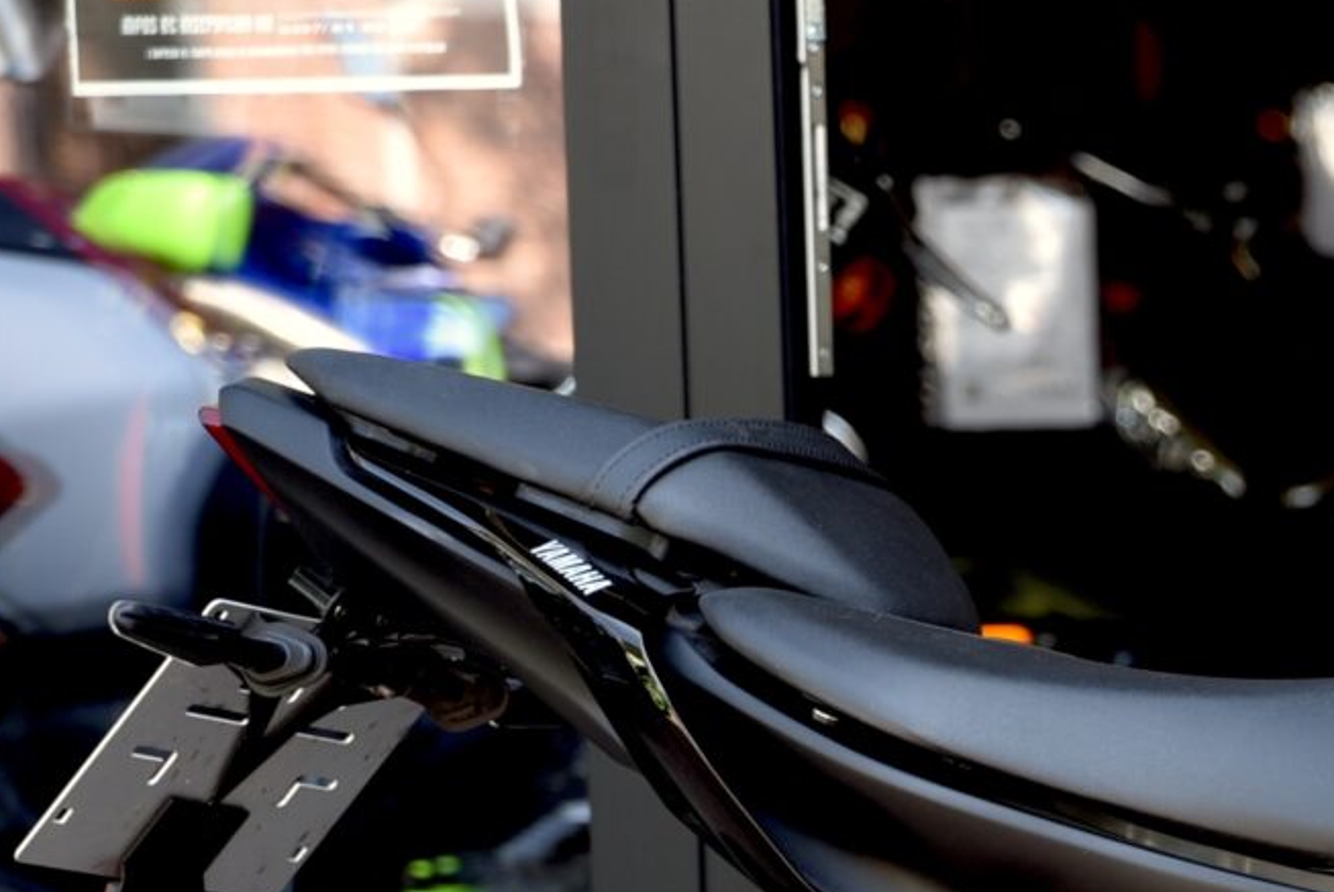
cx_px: 2095
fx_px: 10160
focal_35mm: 274
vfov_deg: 5.0
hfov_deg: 7.4
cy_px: 1158
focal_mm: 70
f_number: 3.5
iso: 100
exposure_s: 1/60
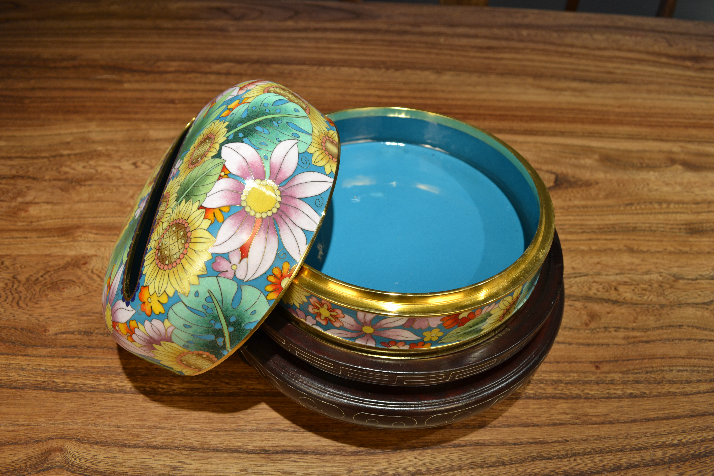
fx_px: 535
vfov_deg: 47.9
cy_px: 238
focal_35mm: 27
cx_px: 357
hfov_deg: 67.4
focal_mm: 18
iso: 250
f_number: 5.6
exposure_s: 1/60
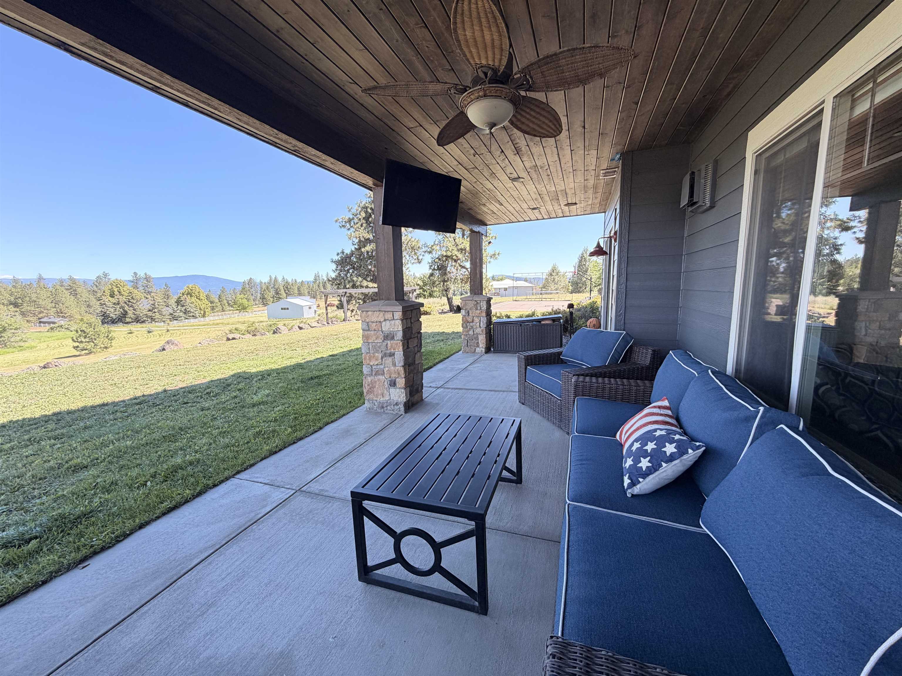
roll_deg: +0.9
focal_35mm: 14
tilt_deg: -7.3
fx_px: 365
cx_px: 451
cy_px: 338
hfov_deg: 102.1
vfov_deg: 85.7
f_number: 2.2
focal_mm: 2.22
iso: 50
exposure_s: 1/340
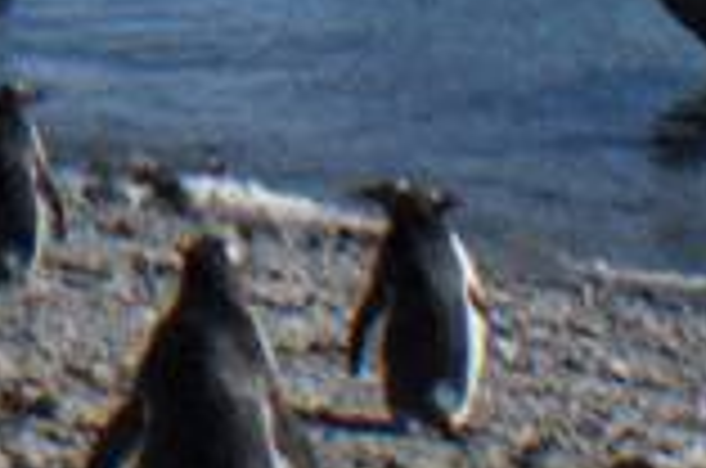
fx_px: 8748
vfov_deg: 3.1
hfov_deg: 4.6
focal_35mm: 447
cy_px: -284
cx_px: -90
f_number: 5.6
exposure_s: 1/800
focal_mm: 70
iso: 320
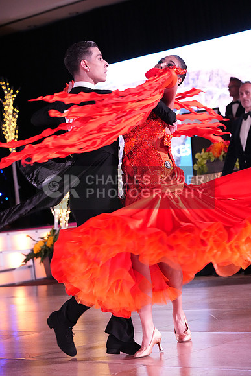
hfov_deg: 13.0
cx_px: 126
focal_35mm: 105
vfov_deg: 19.5
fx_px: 1097
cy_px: 188
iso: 8000
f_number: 5
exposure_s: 1/400
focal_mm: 105
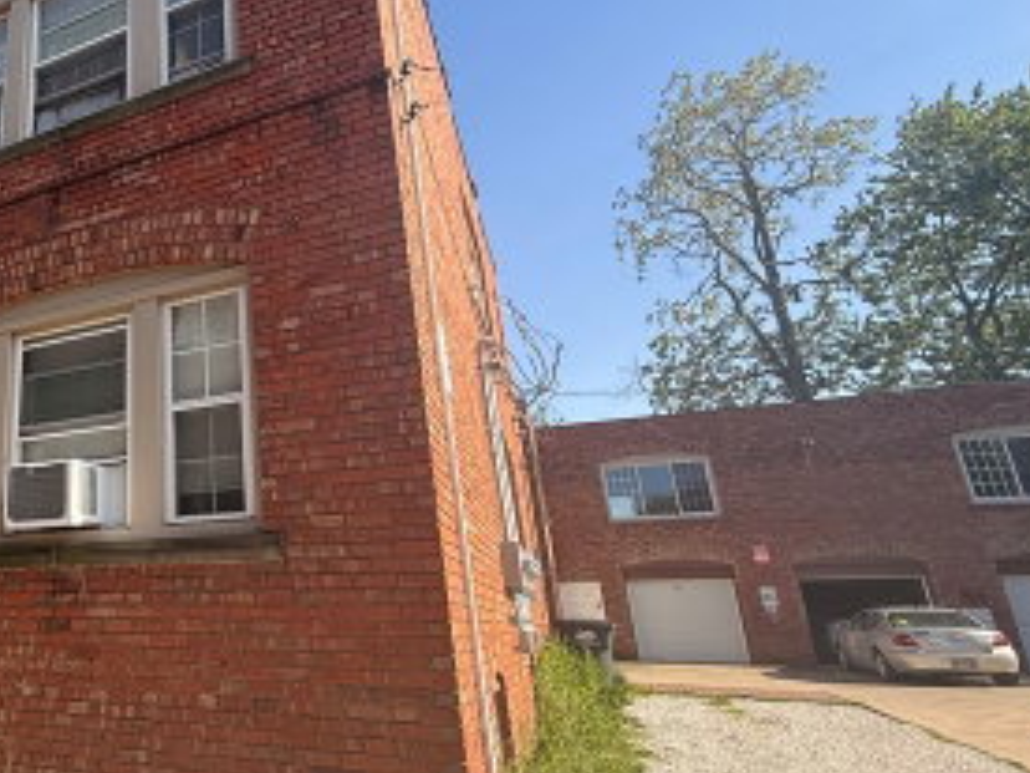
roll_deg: -0.6
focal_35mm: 26
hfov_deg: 58.9
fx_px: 774
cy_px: 385
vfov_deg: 53.1
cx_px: 131
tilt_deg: +17.3
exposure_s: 1/564
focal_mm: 2.22
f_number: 2.2
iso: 64
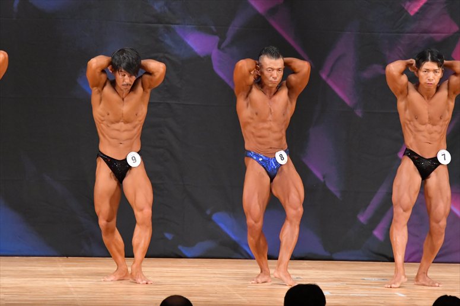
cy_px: 153
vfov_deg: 4.8
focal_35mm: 285
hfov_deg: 7.2
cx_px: 230
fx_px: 3640
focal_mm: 190
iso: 7200
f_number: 5.6
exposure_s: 1/400
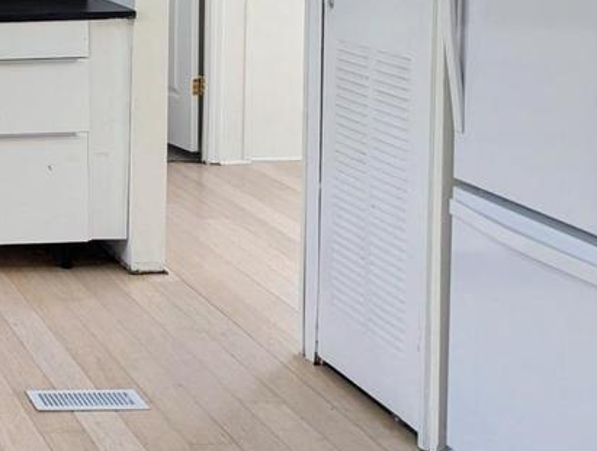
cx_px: -211
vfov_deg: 17.0
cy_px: -58
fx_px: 1452
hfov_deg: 20.8
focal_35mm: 84
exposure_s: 1/60
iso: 57
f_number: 1.85
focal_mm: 6.81
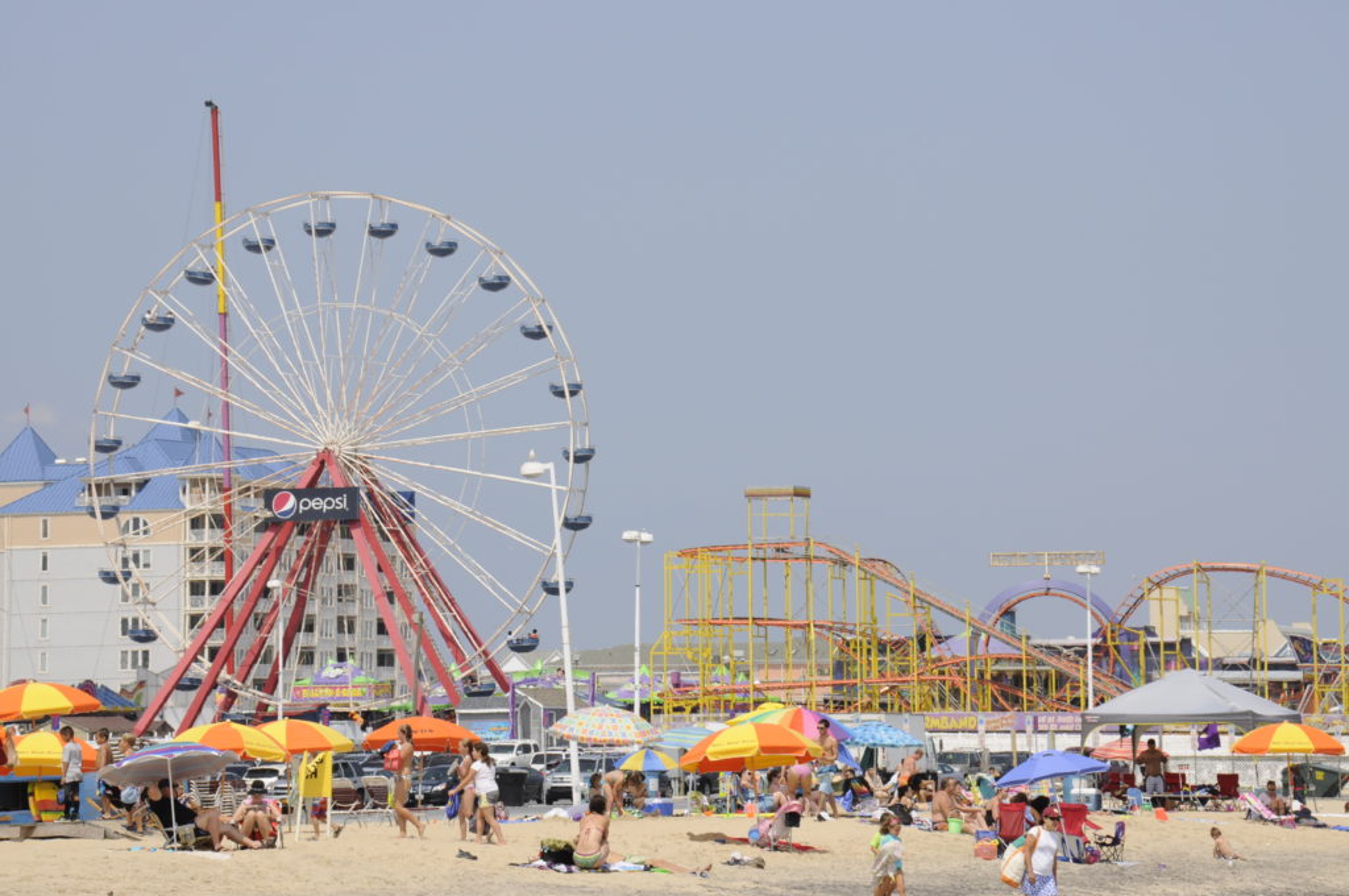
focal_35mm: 168
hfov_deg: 12.2
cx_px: 674
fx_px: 6287
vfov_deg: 8.1
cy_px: 448
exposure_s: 1/320
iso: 200
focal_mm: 112
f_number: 13
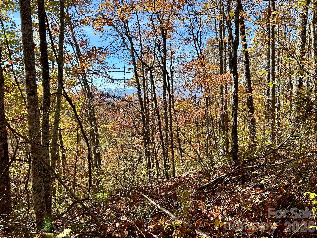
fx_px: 238
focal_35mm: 26
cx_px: 158
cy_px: 119
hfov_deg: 67.3
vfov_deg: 53.1
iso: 50
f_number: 1.5
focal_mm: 5.7
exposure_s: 1/1553
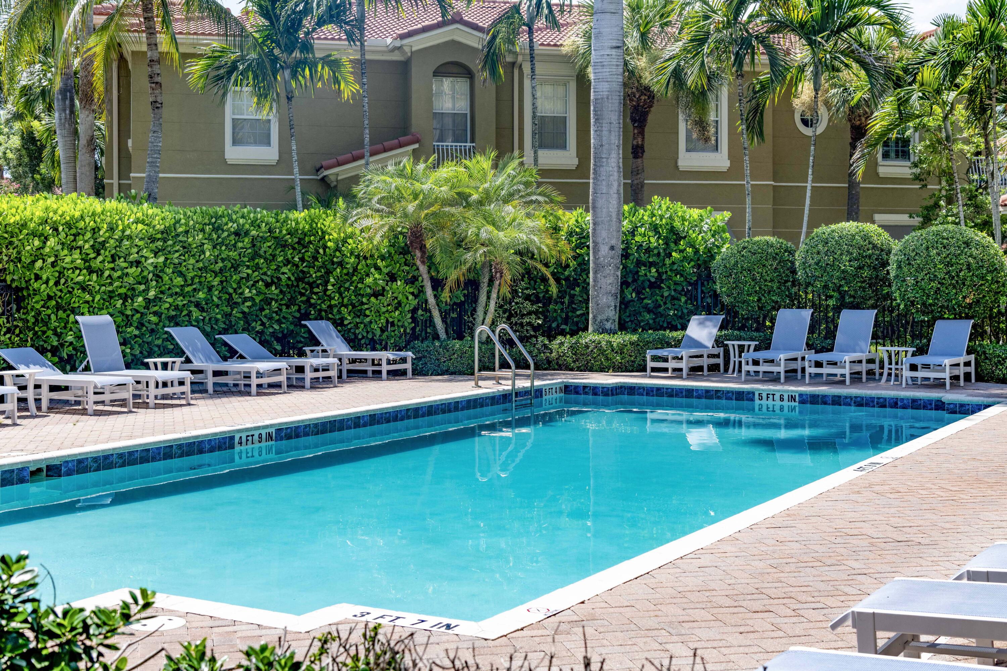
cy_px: 336
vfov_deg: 29.2
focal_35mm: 46
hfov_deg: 42.7
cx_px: 504
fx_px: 1287
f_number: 7.1
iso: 200
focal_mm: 46
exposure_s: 1/500
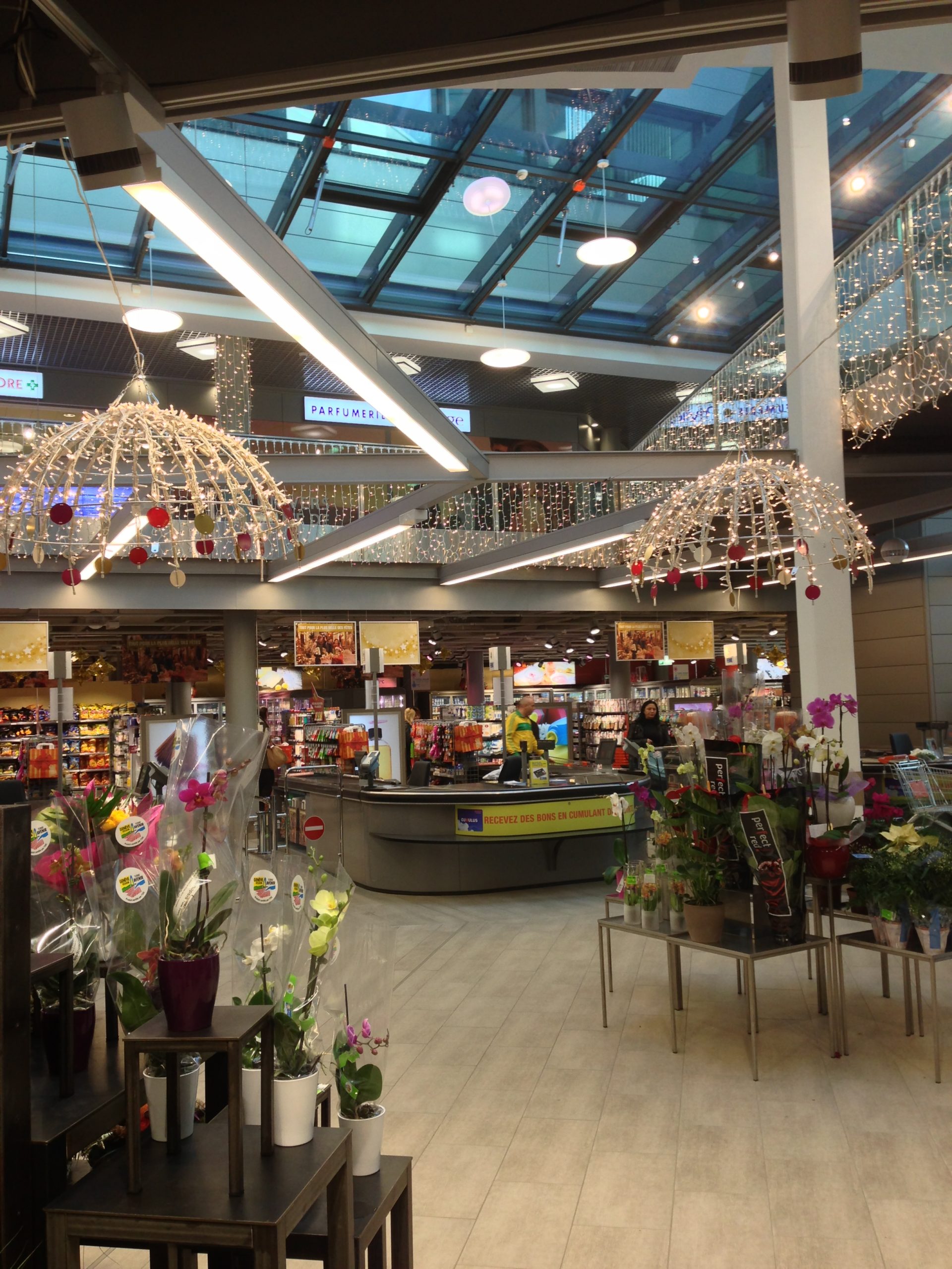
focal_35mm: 33
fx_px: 1210
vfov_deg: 55.4
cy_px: 634
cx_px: 476
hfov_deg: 42.9
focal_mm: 4.13
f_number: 2.4
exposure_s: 1/40
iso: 50
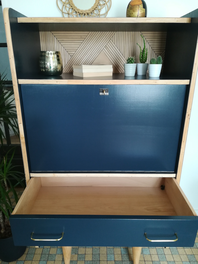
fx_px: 198
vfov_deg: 67.3
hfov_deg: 53.1
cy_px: 132
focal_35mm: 26
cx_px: 99
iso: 200
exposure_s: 1/33.3
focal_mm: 3.83
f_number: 2.2
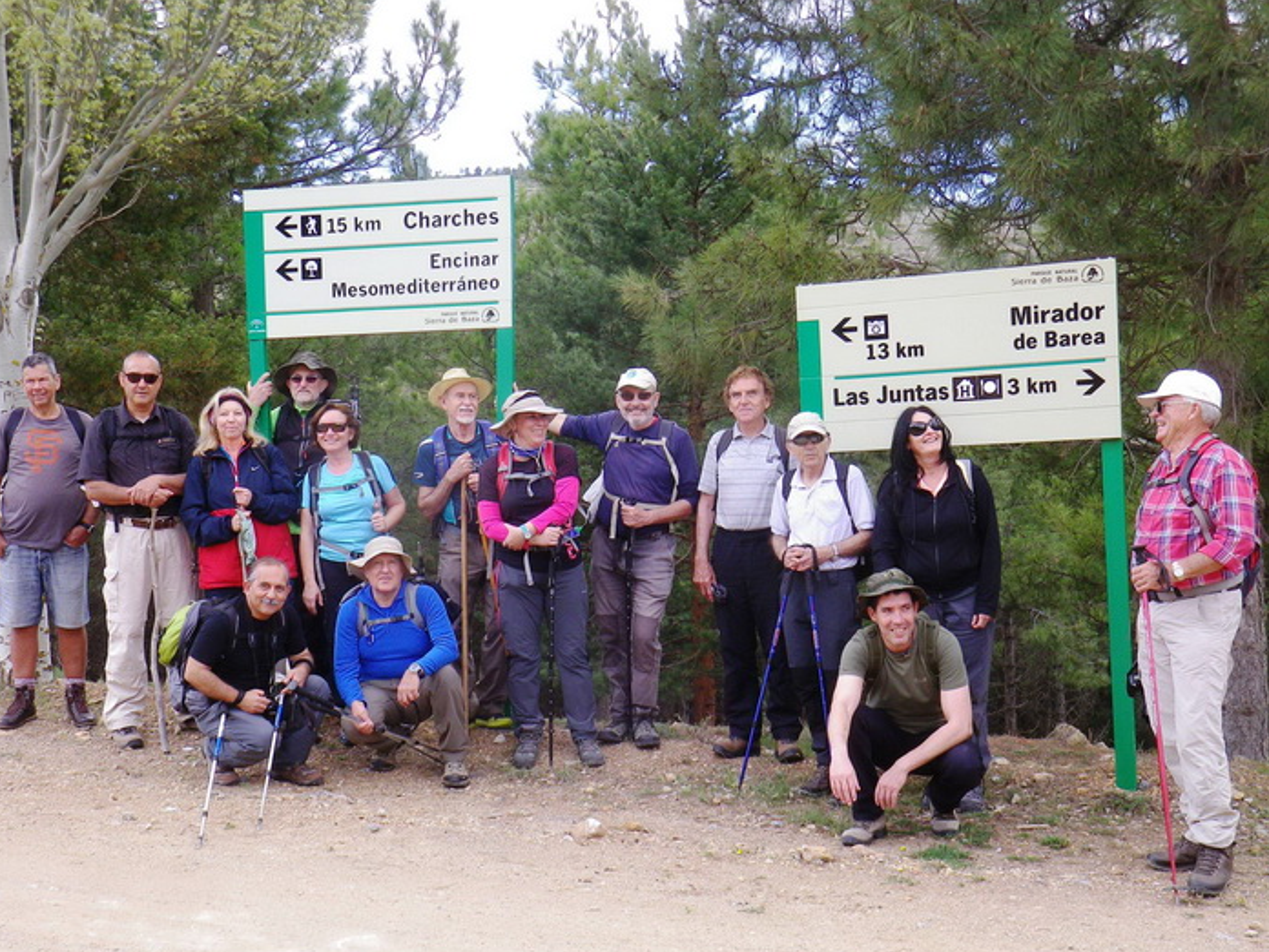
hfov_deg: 38.2
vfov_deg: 29.1
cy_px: 484
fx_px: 1833
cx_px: 627
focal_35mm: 50
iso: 80
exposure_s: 1/125
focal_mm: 8.7
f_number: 4.2
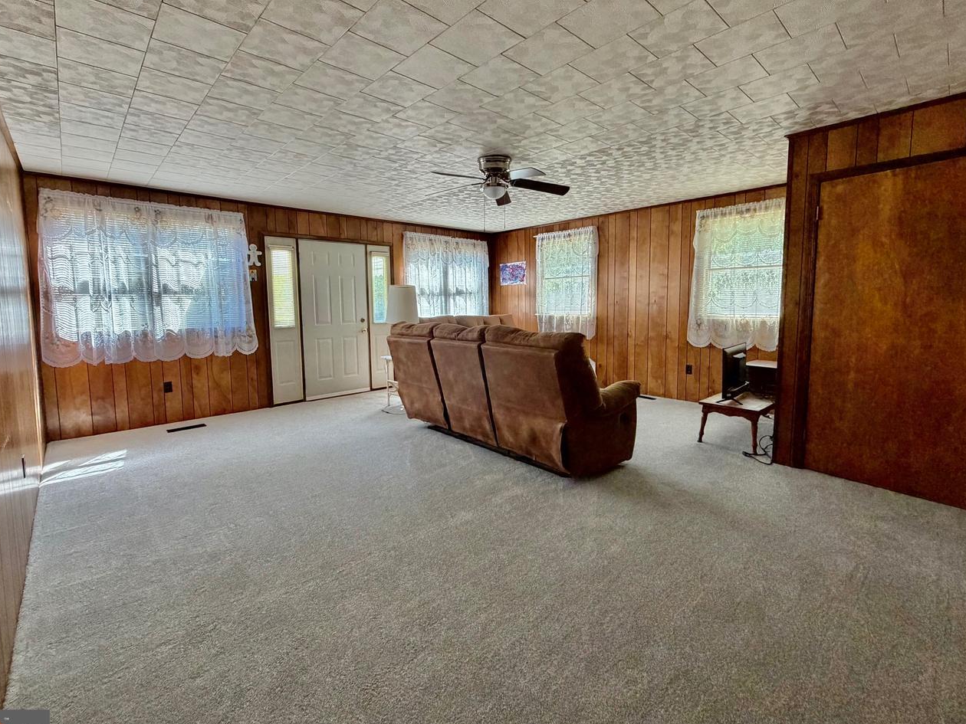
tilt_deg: -6.3
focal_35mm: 16
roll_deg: +0.5
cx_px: 467
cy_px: 340
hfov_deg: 94.5
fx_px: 446
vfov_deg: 78.0
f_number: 2.2
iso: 320
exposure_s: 1/93
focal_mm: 2.22
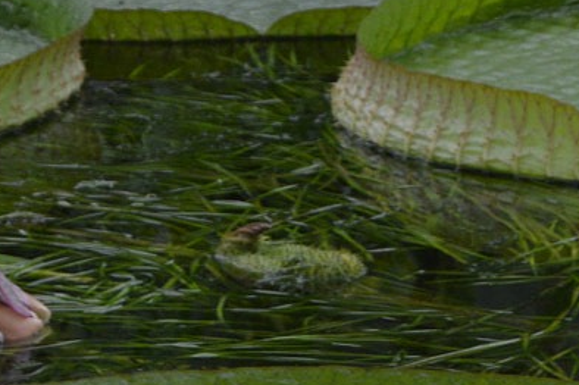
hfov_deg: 6.2
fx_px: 5384
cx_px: 201
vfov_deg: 4.1
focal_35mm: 335
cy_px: 458
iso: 400
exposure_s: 1/80
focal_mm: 55
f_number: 5.6
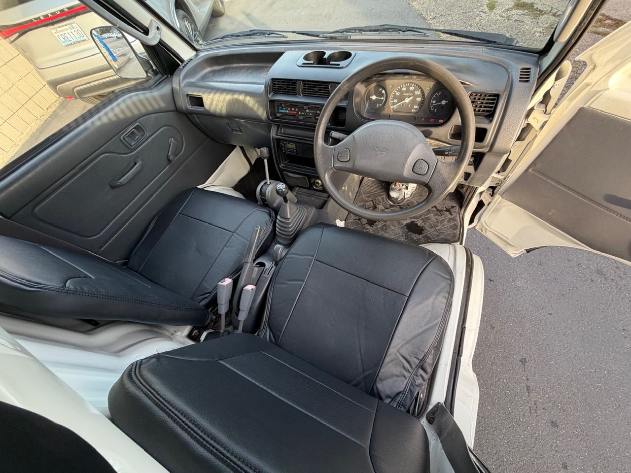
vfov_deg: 85.7
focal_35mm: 14
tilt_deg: -54.5
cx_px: 316
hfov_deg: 102.1
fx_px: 255
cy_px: 236
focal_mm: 2.22
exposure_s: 1/121
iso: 160
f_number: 2.2
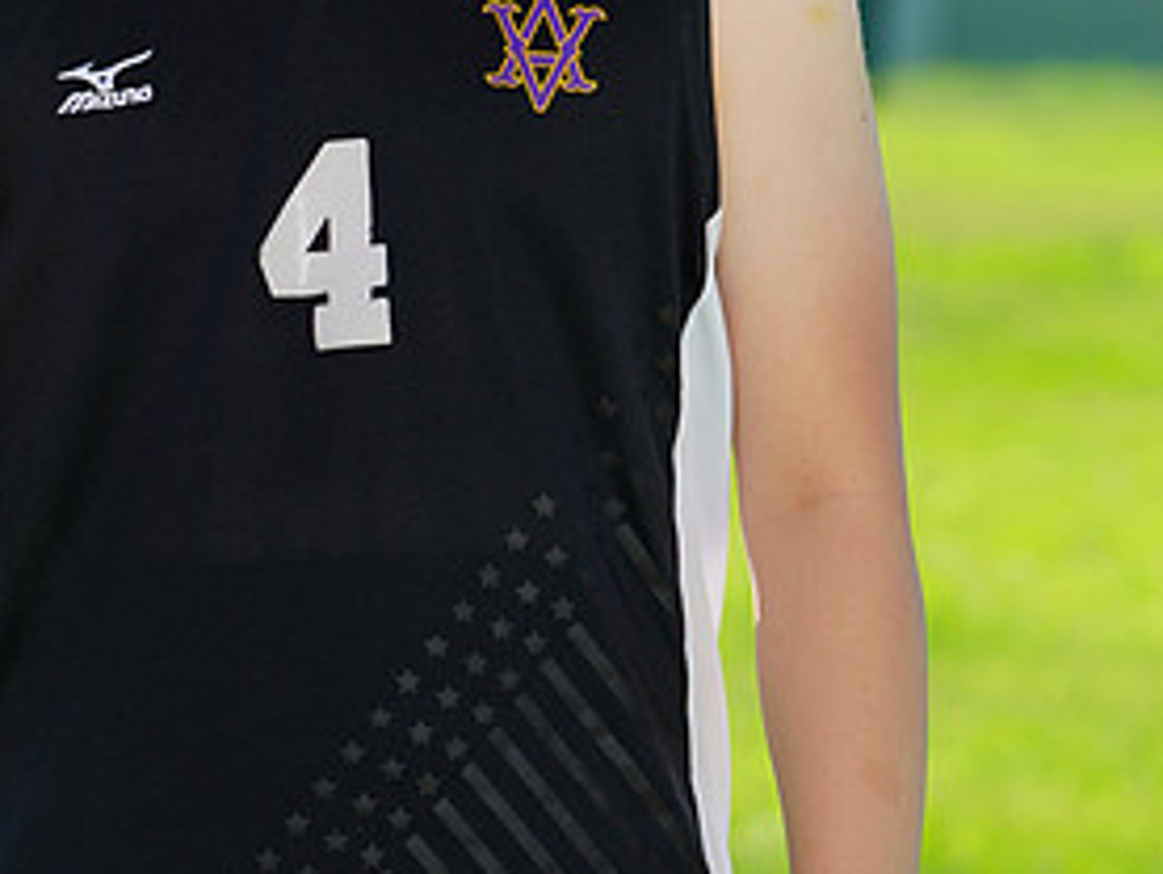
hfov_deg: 3.2
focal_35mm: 616
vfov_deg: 2.4
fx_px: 20705
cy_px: -240
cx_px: 357
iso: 200
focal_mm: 306
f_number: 11
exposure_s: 1/200
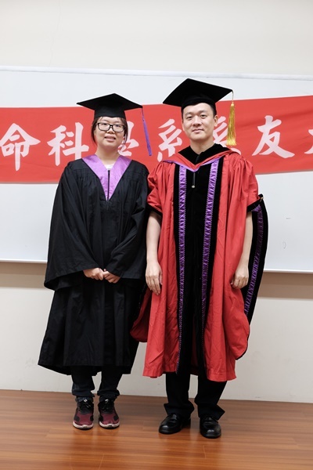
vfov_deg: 43.6
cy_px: 235
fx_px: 587
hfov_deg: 29.9
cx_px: 156
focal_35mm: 45
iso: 1600
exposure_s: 1/125
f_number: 4
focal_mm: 30.2
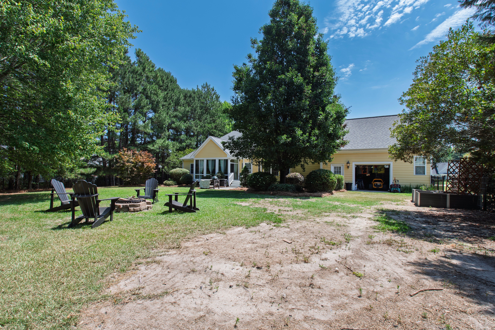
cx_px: 248
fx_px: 206
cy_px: 165
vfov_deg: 77.3
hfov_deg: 100.4
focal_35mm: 15
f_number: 8
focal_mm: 10
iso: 100
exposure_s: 1/160
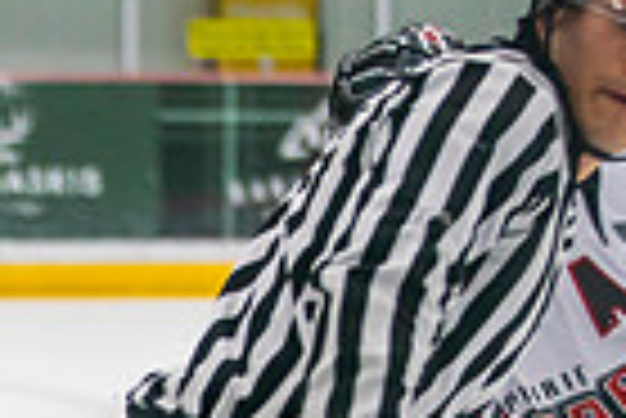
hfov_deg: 6.2
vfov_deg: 4.2
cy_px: 615
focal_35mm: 329
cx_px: -279
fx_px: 5727
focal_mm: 75
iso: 2500
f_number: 2.8
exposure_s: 1/640
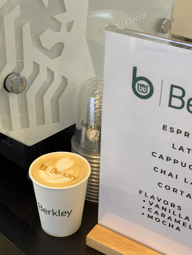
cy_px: 117
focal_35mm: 59
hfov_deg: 24.8
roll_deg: -2.5
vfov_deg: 32.7
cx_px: 107
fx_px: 436
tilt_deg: -30.5
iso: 320
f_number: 1.78
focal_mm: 6.76
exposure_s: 1/40
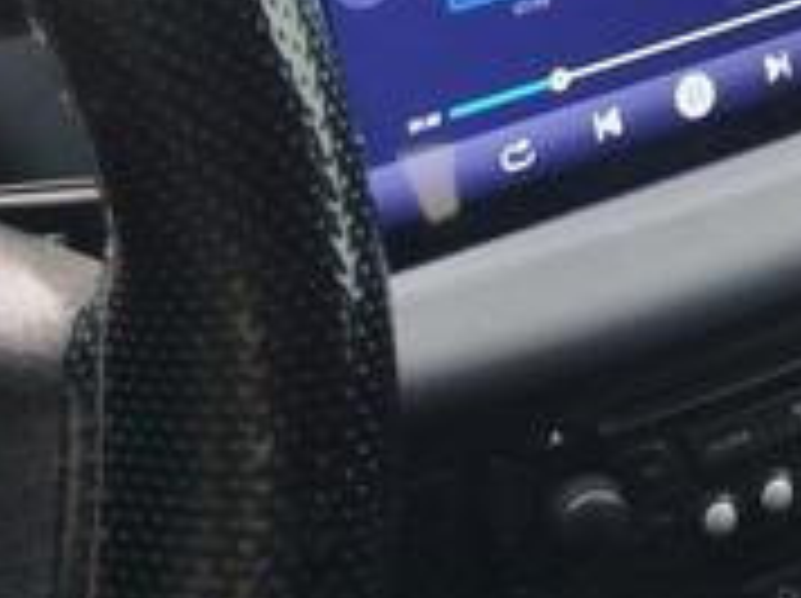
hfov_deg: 20.5
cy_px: -357
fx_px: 2034
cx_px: 1022
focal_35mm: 88
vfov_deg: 15.2
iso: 64
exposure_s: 1/33
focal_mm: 5.31
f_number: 1.7
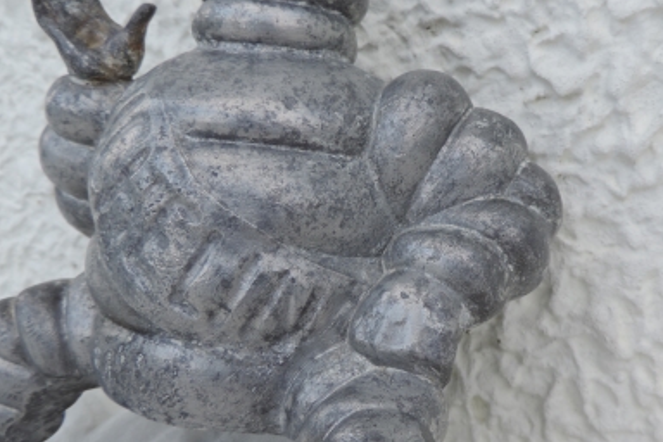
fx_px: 718
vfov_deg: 34.1
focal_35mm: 39
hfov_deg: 49.3
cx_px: 390
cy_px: 254
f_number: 3
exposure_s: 1/320
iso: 80
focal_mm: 4.3
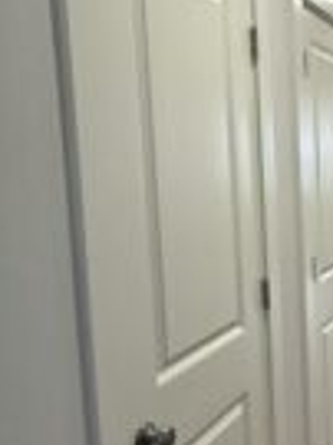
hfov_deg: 22.6
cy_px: 237
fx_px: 668
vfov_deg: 36.8
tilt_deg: -5.2
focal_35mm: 52
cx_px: 506
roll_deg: -1.7
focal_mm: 2.22
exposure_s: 1/120
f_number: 2.2
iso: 250
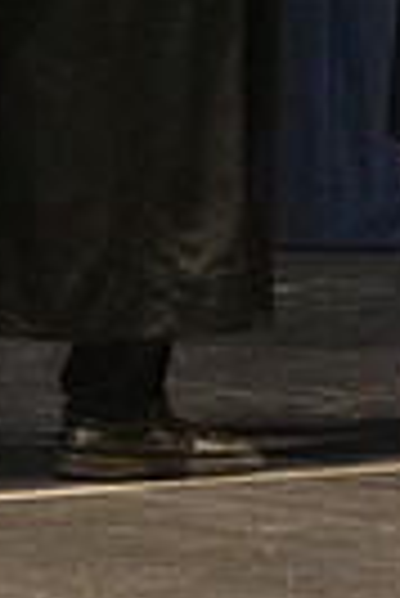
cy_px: -189
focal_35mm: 733
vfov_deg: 2.8
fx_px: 12184
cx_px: 240
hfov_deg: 1.9
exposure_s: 1/250
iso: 8000
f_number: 4.5
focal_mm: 145
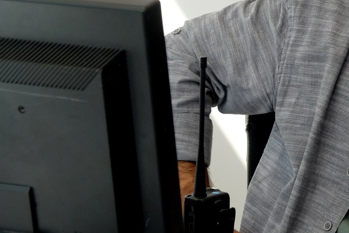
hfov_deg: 9.6
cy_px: 34
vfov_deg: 6.4
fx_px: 2065
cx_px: 385
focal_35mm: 213
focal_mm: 55
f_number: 5.6
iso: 1000
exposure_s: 1/125
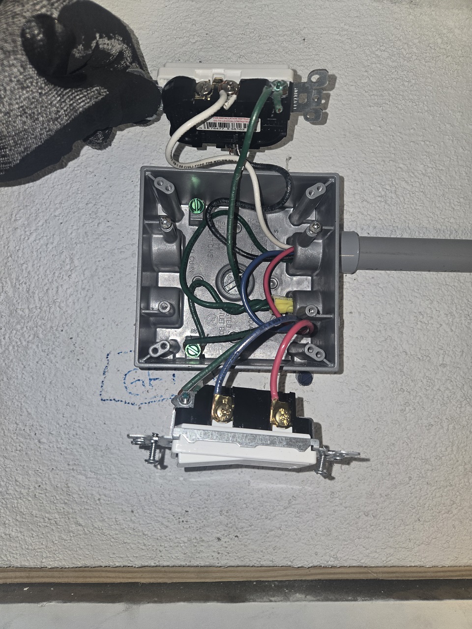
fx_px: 418
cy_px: 314
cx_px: 236
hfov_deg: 58.9
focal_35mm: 23
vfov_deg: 73.9
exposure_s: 1/120
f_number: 1.8
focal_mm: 5.4
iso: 25
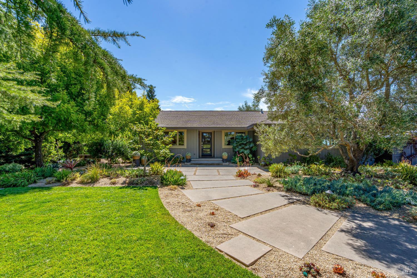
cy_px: 139
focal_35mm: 16
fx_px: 185
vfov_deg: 73.7
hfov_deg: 96.7
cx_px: 208
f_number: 11
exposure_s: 1/320
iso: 400
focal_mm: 16
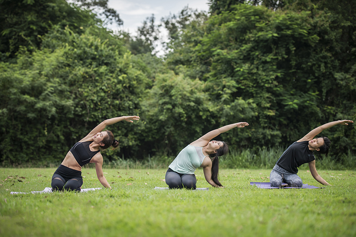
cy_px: 118
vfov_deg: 16.1
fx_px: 841
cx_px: 178
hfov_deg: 23.9
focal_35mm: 85
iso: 400
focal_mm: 85
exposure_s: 1/1600
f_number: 2.8
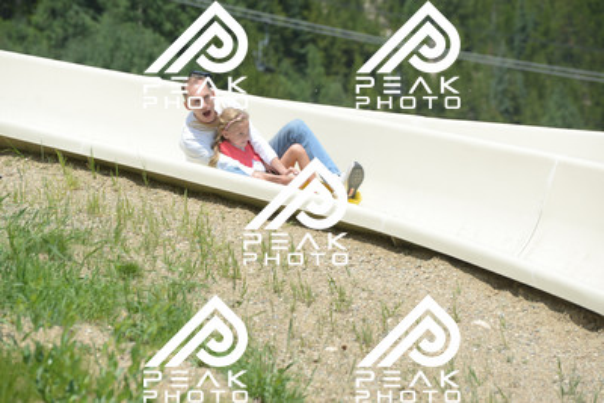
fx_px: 3273
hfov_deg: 10.5
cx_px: 302
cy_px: 202
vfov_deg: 7.0
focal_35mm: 195
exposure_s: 1/640
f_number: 6.3
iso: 200
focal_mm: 195
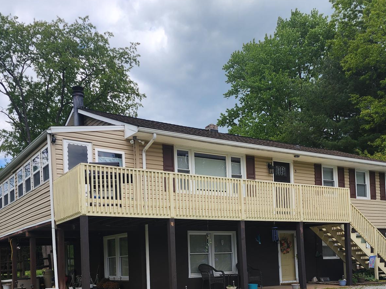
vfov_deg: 34.4
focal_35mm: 40
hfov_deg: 46.8
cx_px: 191
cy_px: 247
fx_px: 446
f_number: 1.8
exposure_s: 1/694
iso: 12
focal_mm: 6.4
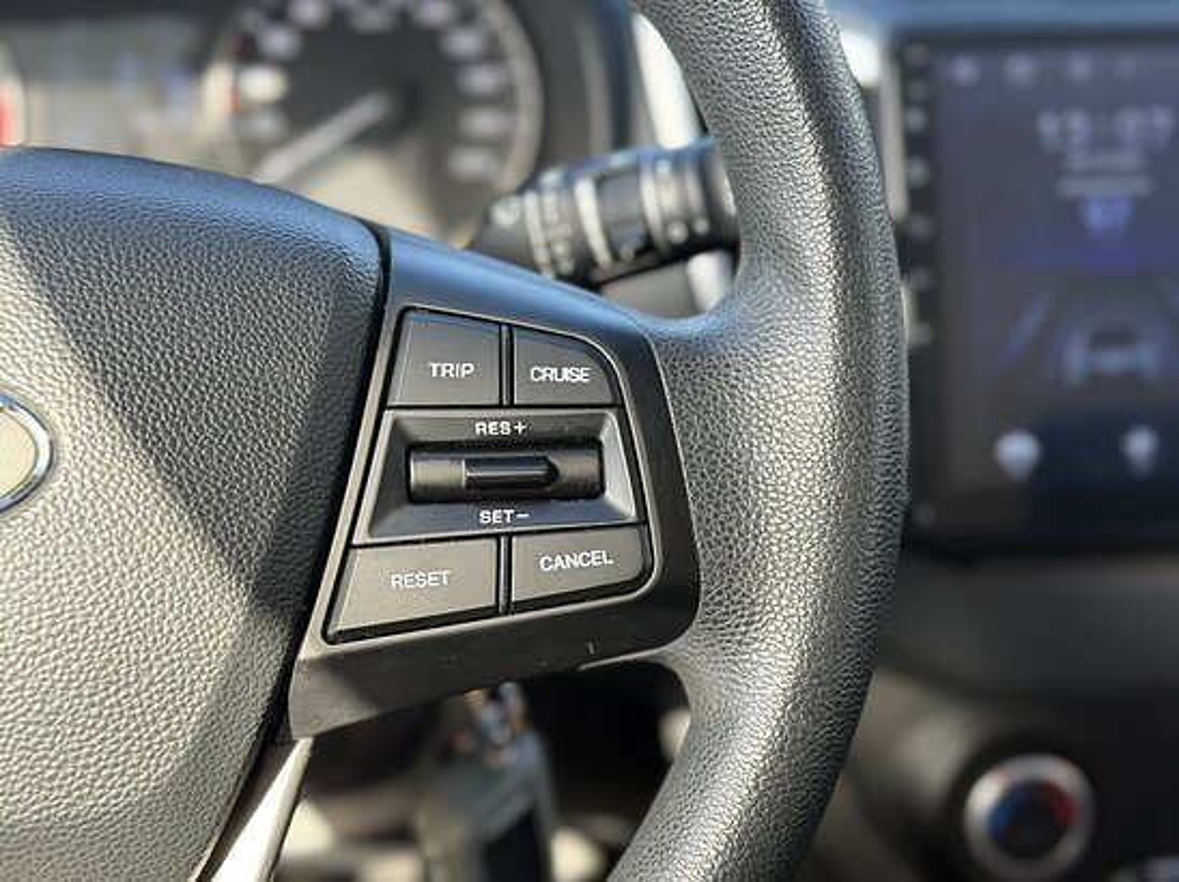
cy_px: 441
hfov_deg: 39.7
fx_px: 1633
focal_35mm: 48
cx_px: 590
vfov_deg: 30.2
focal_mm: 6.76
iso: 50
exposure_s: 1/145
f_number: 1.78
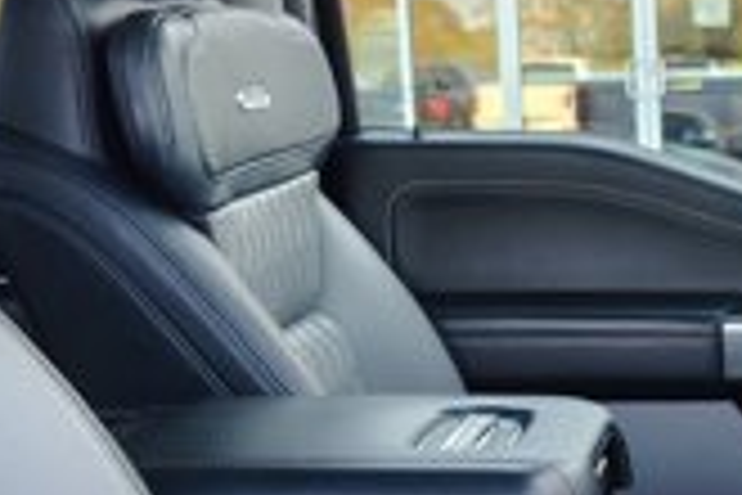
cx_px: 809
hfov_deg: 20.1
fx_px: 1999
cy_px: 504
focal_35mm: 97
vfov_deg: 13.9
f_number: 1.8
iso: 261
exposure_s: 1/111
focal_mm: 5.56
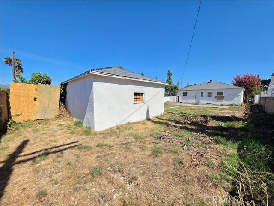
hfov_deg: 106.2
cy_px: 103
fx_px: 103
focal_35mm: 13
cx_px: 137
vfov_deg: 89.9
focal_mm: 2.2
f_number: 1.9
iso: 40
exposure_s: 1/2586
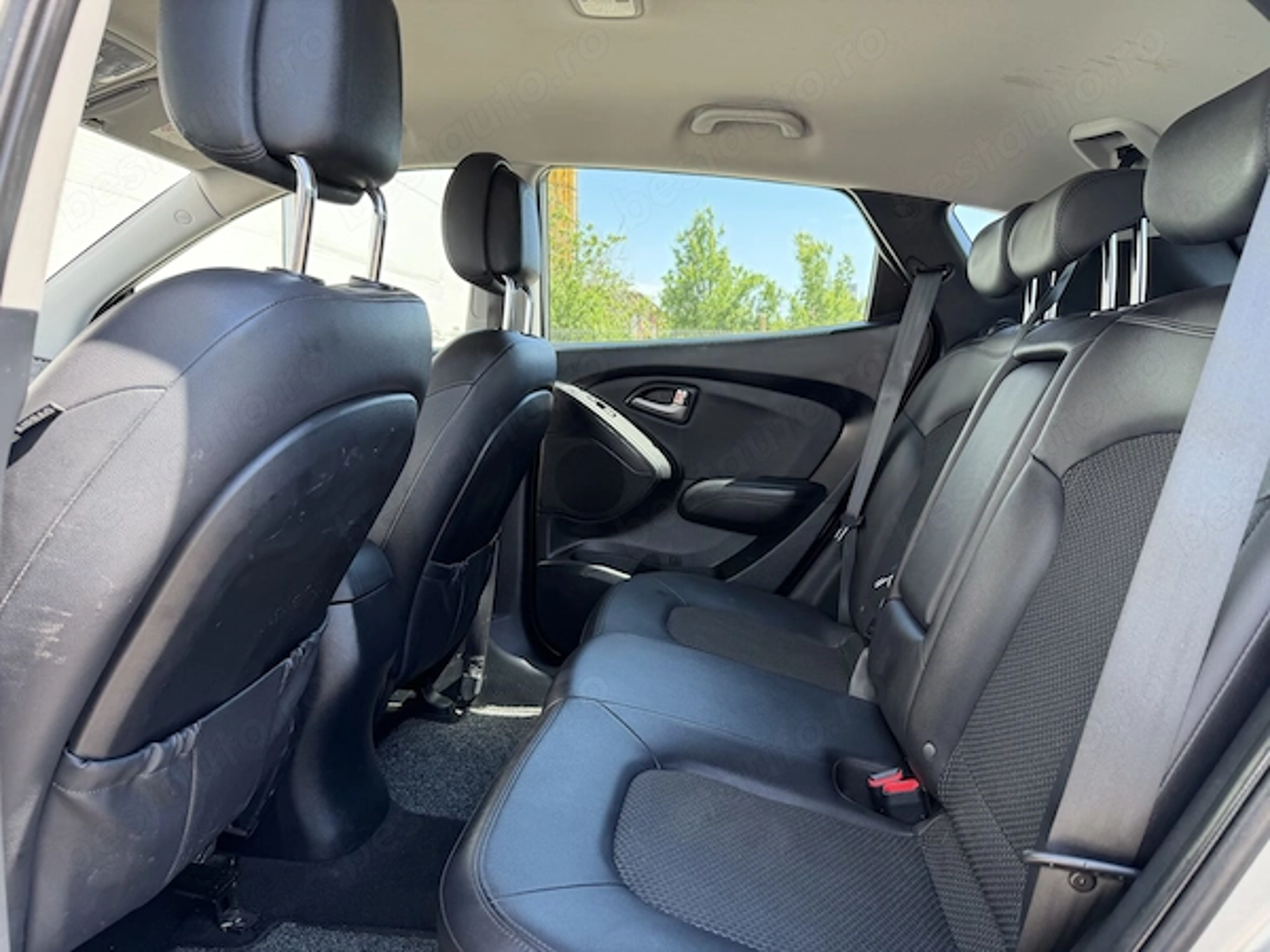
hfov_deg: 71.6
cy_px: 476
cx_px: 635
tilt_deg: -8.5
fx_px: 881
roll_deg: -1.0
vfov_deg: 56.8
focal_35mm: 24
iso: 80
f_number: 1.78
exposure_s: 1/252
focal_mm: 6.76
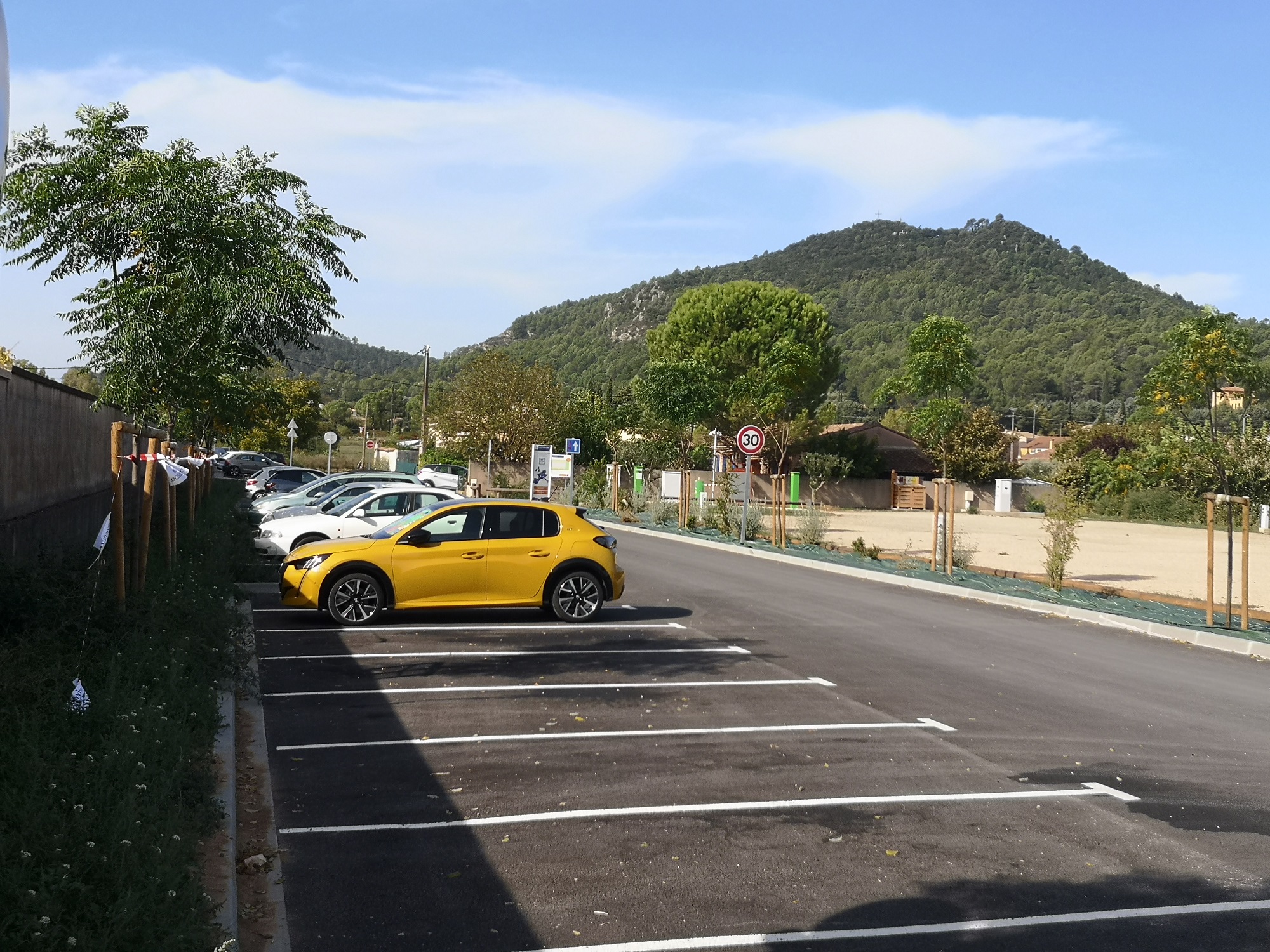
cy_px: 476
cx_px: 635
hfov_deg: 42.9
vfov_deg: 32.9
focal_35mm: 44
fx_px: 1614
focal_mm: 3.95
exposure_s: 1/2358
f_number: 1.8
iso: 50
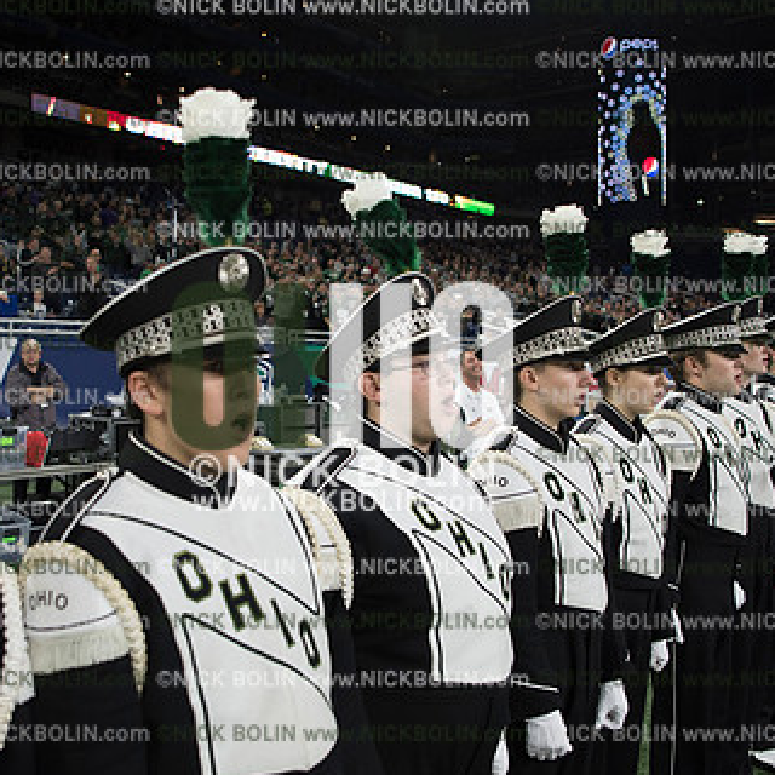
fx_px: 937
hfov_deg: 44.8
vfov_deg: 44.9
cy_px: 398
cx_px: 341
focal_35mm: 37
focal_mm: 24
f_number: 2.8
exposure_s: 1/1250
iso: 1250
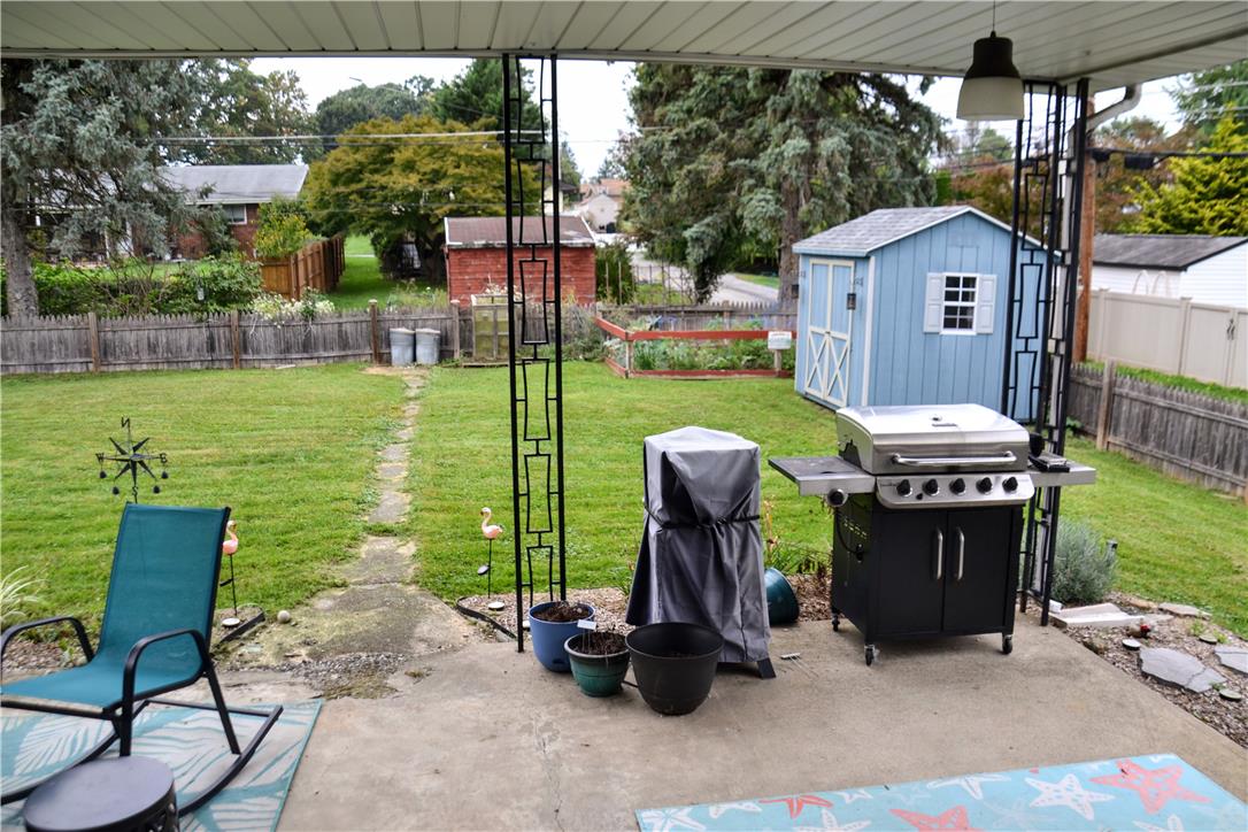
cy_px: 416
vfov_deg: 47.9
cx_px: 624
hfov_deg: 67.4
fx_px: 936
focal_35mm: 27
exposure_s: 1/125
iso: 125
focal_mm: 18
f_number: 5.6
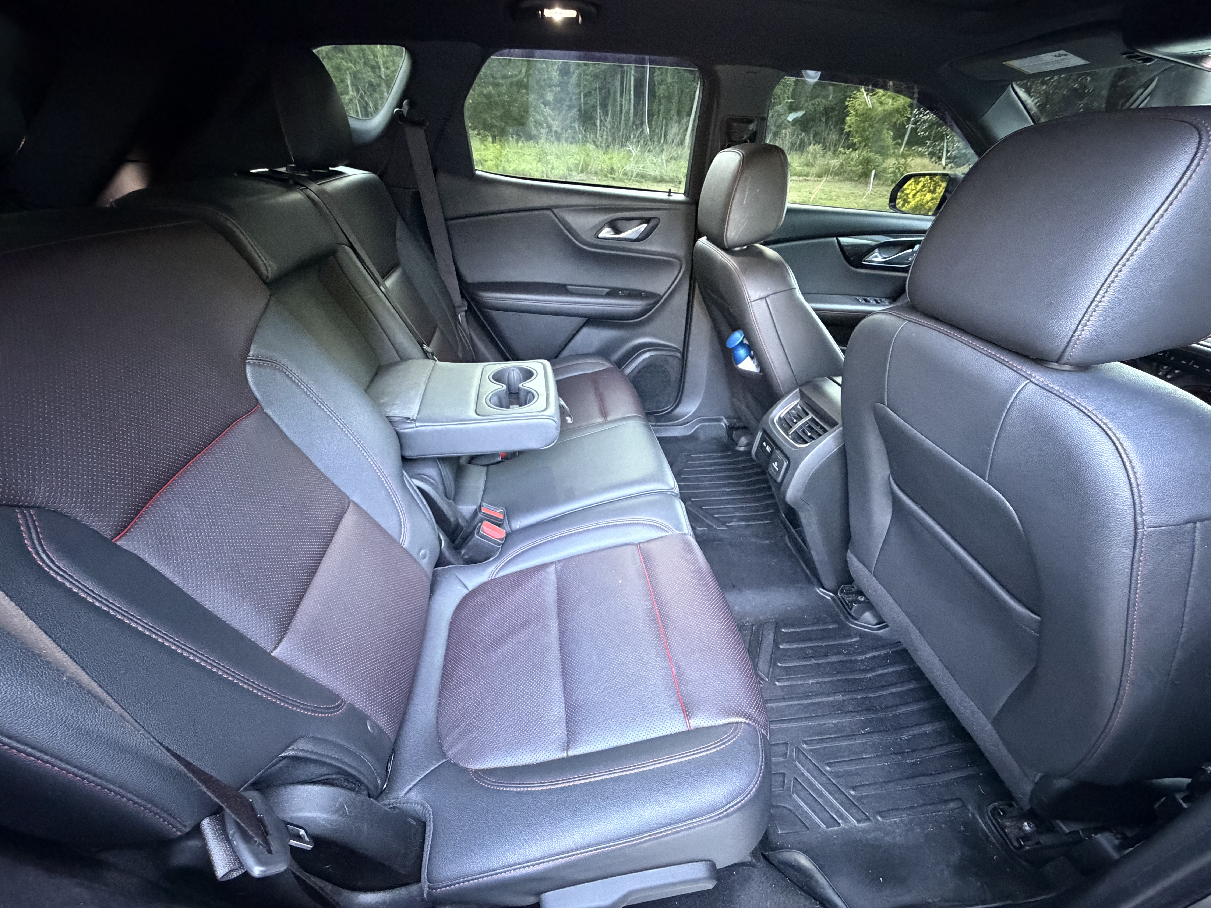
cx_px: 606
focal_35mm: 14
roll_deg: -2.9
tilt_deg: -33.4
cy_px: 454
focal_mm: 2.22
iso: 1250
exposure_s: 1/52
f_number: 2.2
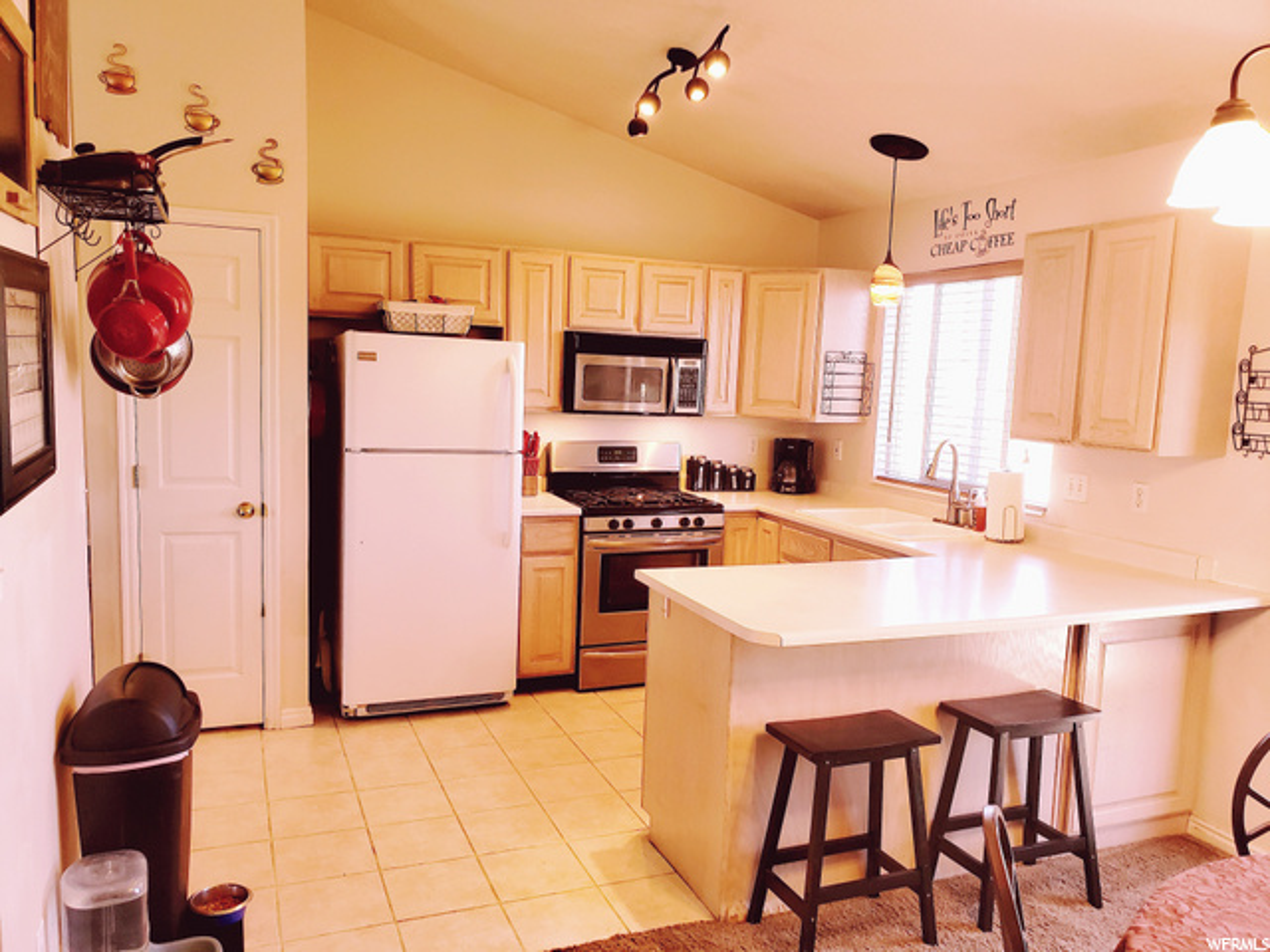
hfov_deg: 67.3
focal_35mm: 26
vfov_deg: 53.1
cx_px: 635
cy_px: 476
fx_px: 954
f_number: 2.4
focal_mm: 4.3
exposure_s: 1/60
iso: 200
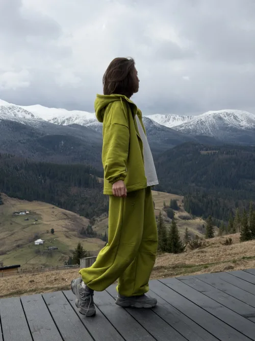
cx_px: 128
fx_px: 472
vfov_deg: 39.7
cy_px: 170
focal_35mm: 48
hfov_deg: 30.3
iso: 80
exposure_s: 1/8772
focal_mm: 6.76
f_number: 1.78
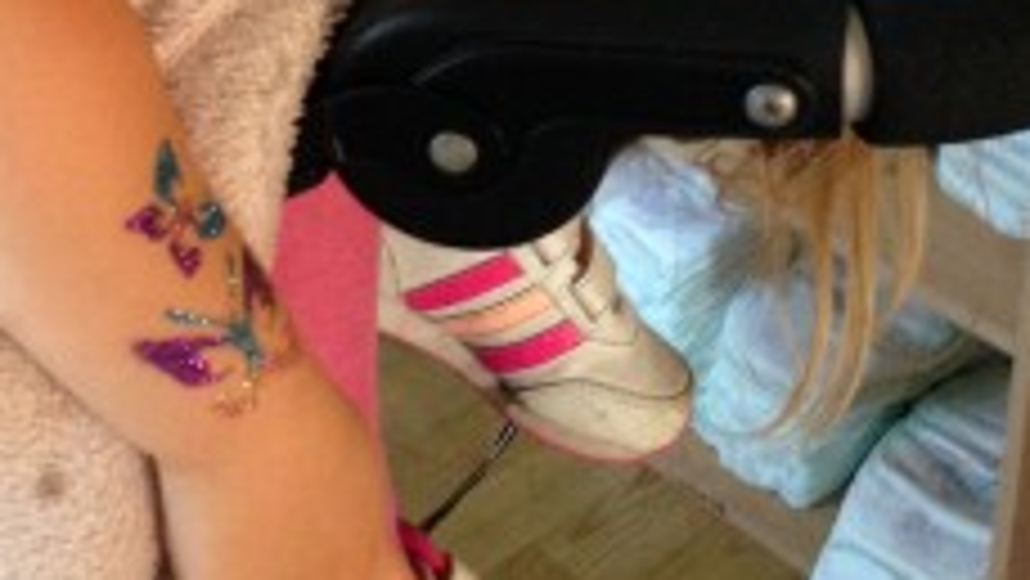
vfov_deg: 12.5
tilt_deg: -28.9
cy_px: -139
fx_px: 2568
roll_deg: +2.3
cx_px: 364
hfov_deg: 22.6
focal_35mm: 94
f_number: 2.4
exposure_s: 1/20
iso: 250
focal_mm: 4.12
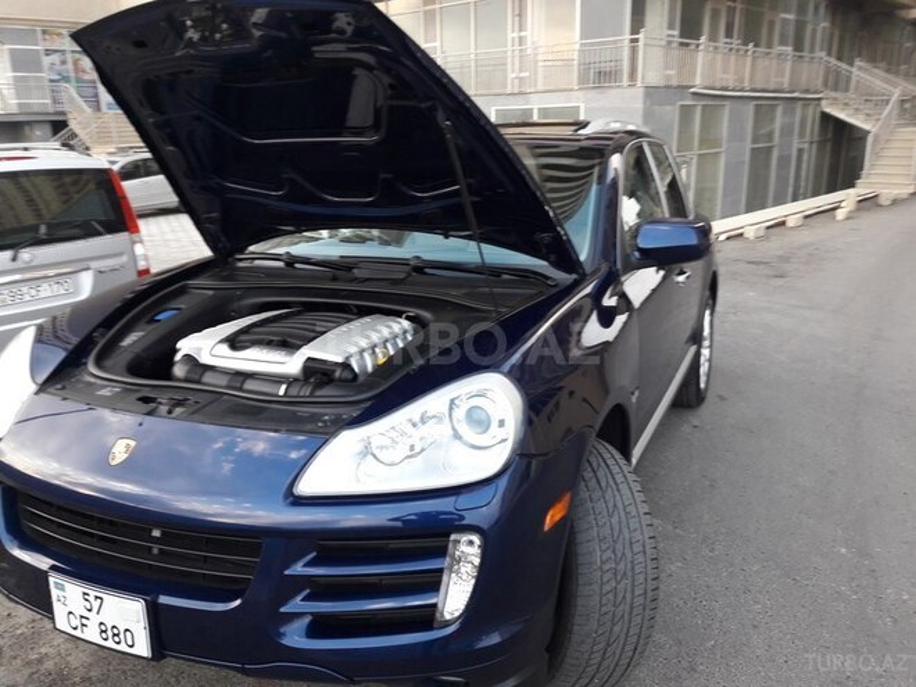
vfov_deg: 49.7
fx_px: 741
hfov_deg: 63.4
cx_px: 458
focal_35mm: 28
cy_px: 344
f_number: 1.9
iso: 80
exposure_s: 1/33
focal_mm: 3.7
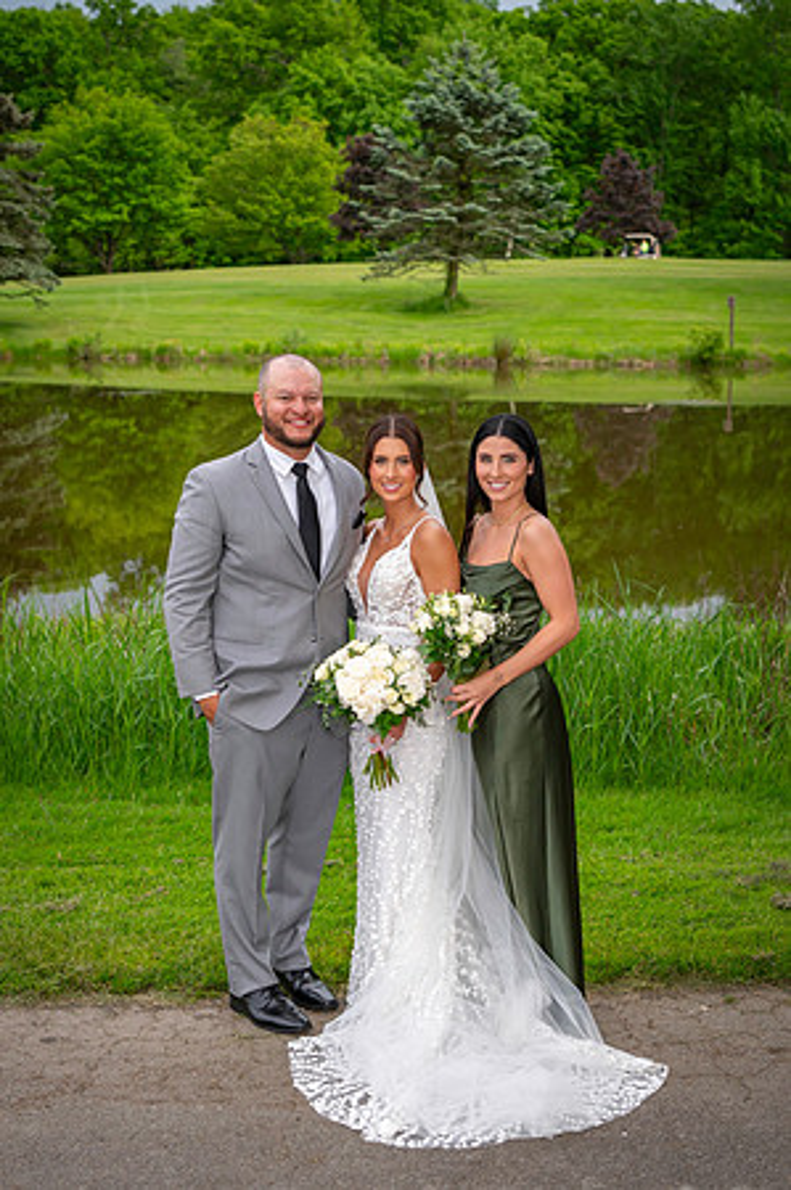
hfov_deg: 26.3
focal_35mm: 51
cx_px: 480
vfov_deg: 38.9
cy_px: 595
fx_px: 1687
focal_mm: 34
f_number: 3.2
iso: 400
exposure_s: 1/3200
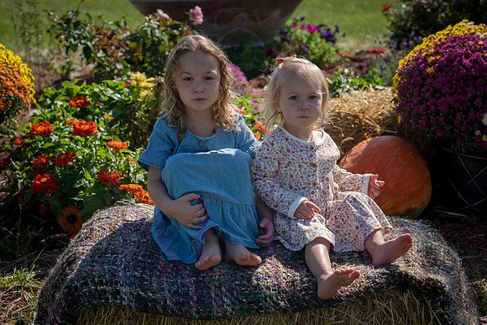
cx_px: 244
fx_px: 1150
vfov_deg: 16.1
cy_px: 162
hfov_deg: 23.9
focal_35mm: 85
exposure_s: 1/1250
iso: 400
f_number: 6.3
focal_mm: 85
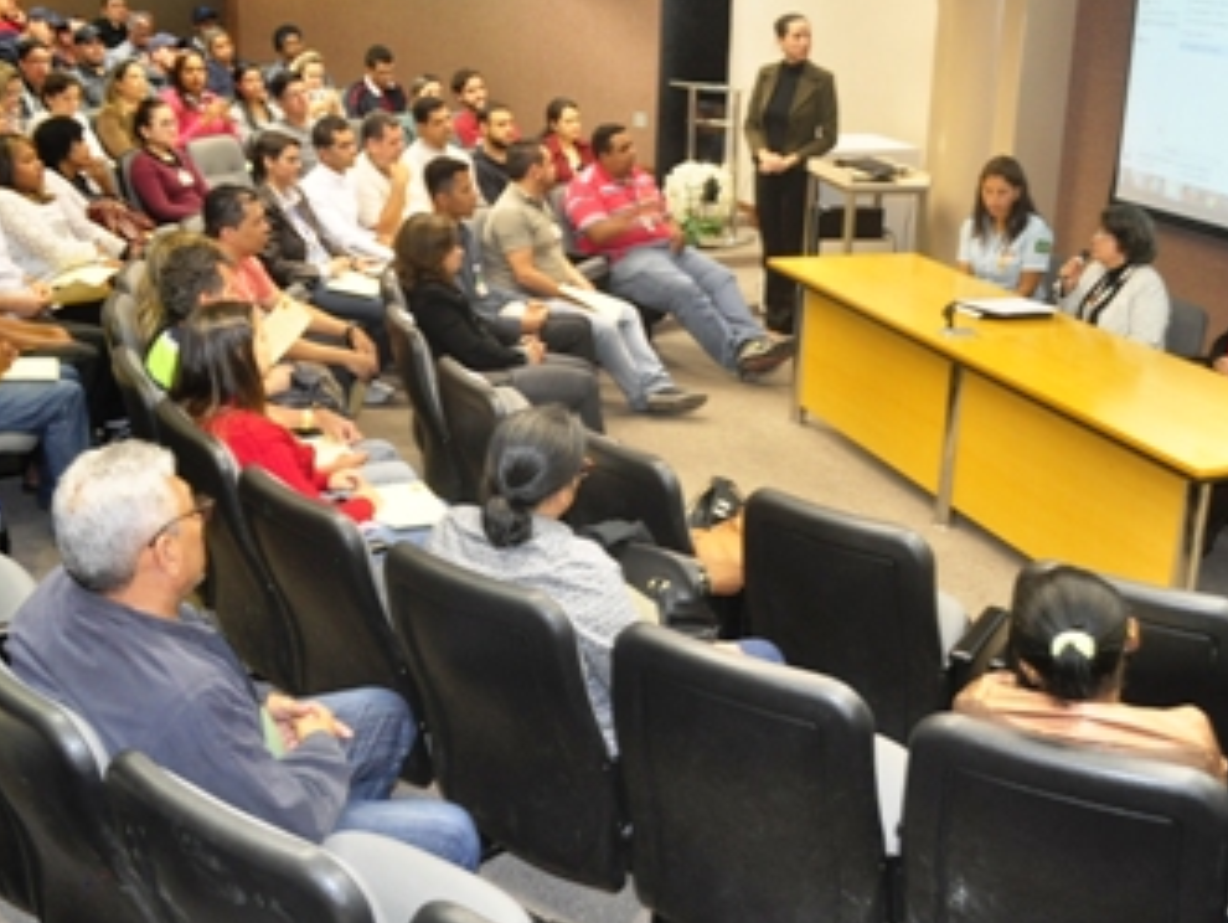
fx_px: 1527
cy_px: 428
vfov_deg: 33.6
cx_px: 640
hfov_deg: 43.8
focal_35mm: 43
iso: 800
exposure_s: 1/10
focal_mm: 22
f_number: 5.6
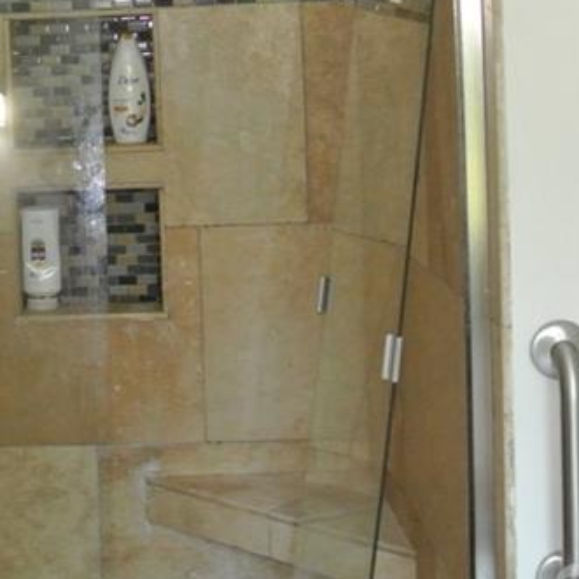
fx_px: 1344
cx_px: 56
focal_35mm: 71
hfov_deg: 23.7
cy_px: 87
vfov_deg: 23.8
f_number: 3.5
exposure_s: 1/60
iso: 800
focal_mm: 10
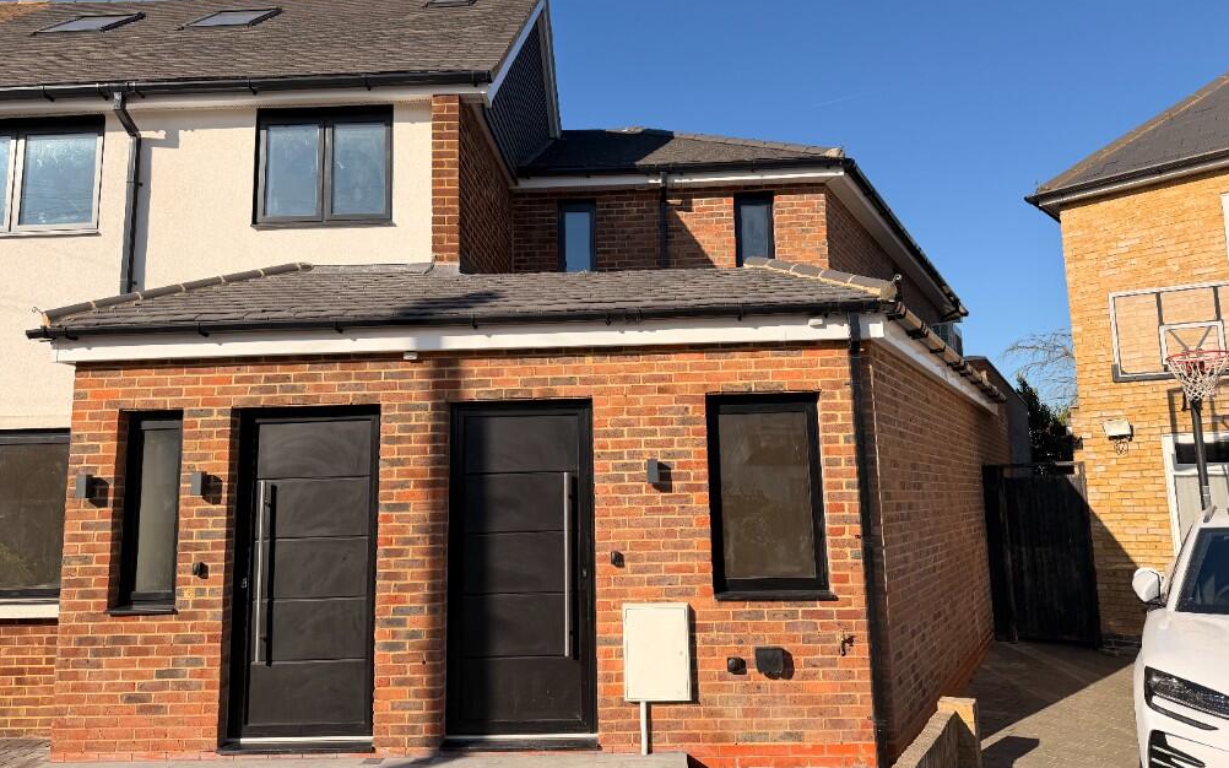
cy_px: 366
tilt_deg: +8.3
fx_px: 871
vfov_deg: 47.6
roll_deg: +2.8
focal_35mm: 26
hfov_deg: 70.4
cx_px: 626
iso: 80
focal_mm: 6.76
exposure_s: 1/4975
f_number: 1.78
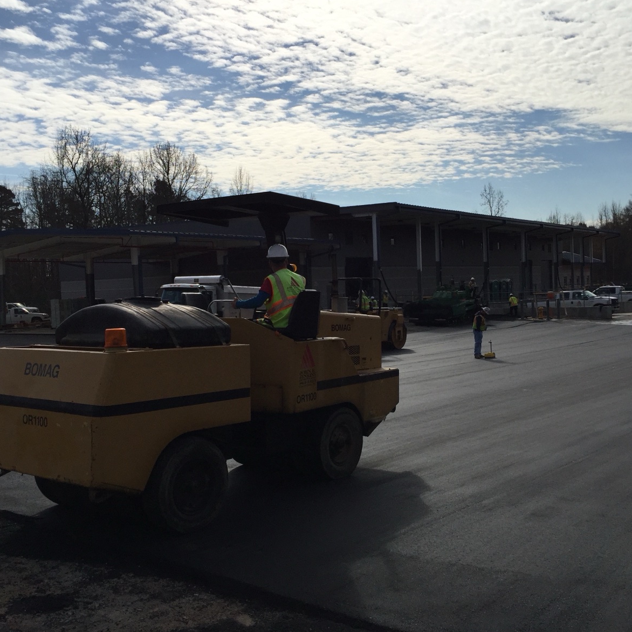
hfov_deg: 47.2
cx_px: 316
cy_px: 320
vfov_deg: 47.2
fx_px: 723
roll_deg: +1.2
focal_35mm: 35
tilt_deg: +0.1
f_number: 2.2
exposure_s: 1/7937
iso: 32
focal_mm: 4.15
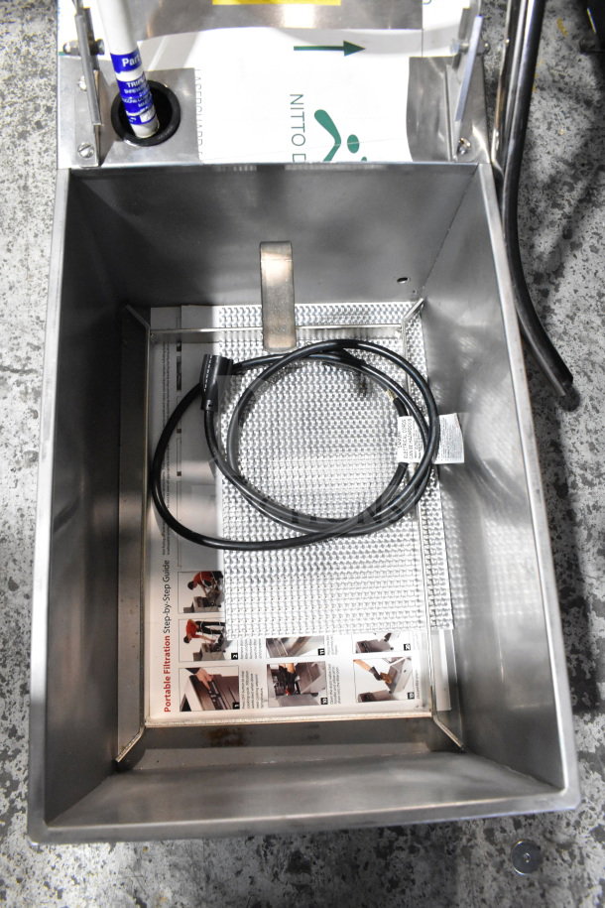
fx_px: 681
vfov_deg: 67.4
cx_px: 302
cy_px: 454
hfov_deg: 47.9
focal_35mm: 27
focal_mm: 18
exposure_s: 1/200
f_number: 7.1
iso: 6400
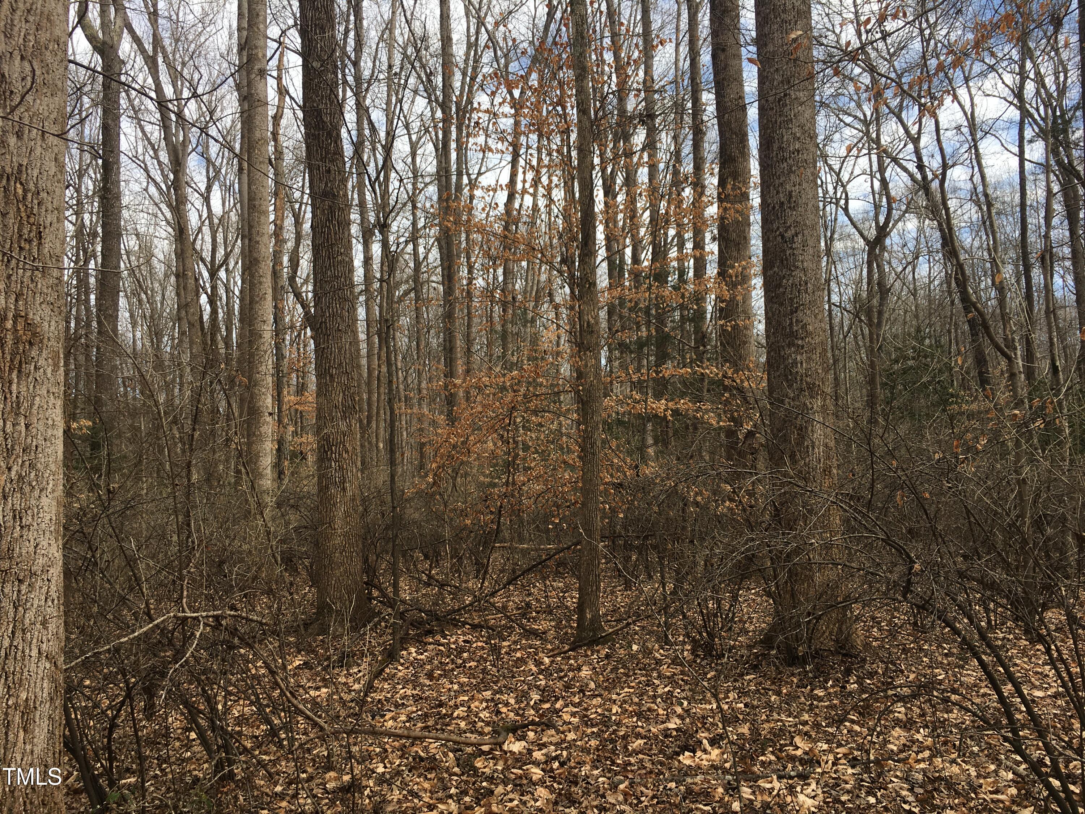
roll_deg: +2.6
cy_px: 407
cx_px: 542
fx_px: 909
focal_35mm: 29
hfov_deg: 61.7
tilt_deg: +3.2
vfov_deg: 48.2
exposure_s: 1/641
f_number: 2.2
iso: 25
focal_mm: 4.15
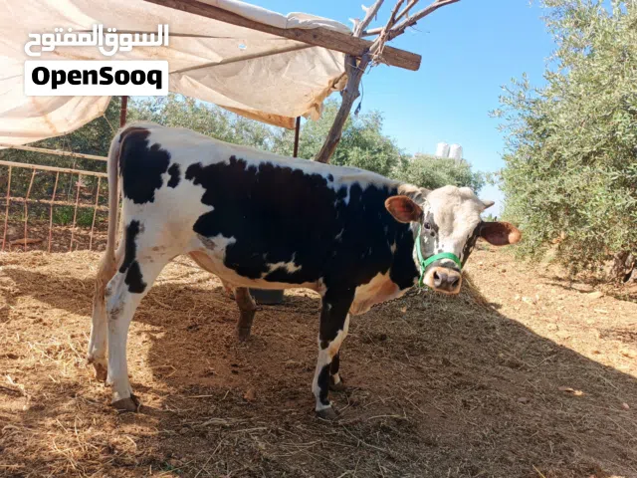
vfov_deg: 58.9
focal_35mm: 23
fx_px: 423
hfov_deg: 73.9
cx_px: 318
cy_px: 239
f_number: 1.8
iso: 88
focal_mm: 5.89
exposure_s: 1/100
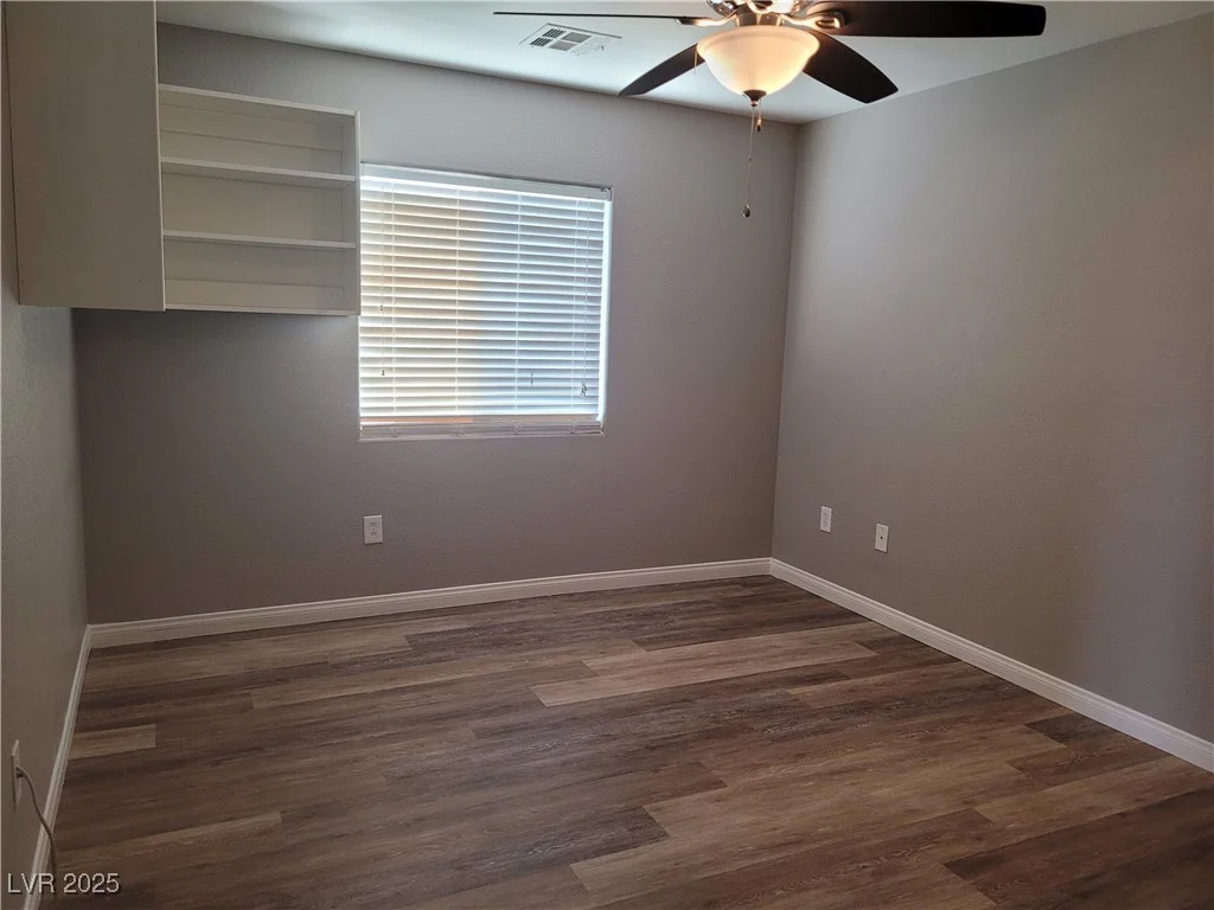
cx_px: 607
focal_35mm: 26
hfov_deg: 67.3
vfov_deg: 53.1
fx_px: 912
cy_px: 455
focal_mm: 5.4
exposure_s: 1/60
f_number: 1.8
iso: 200
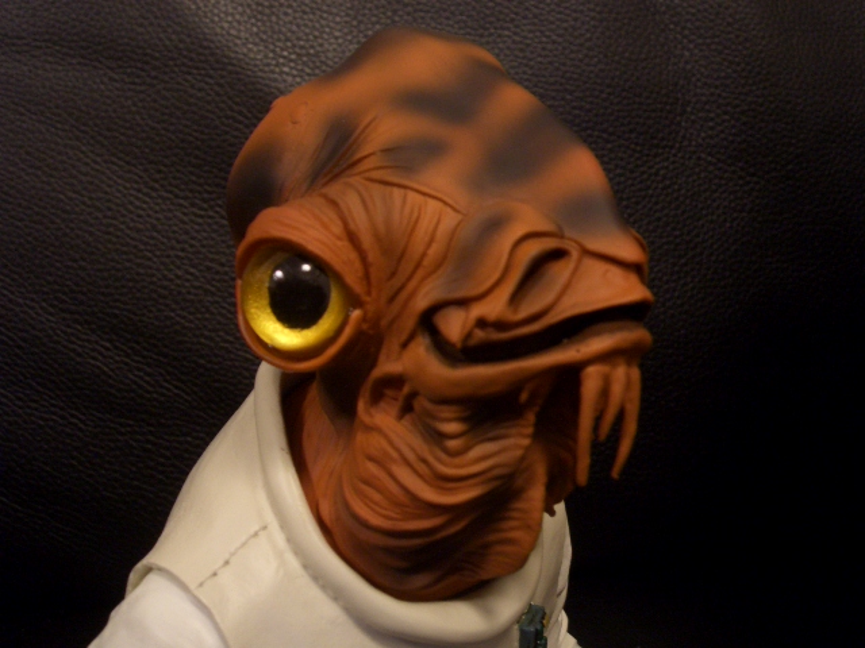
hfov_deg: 51.4
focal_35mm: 36
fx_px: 900
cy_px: 324
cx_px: 432
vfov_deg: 39.7
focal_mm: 4.8
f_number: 4
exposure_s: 1/8
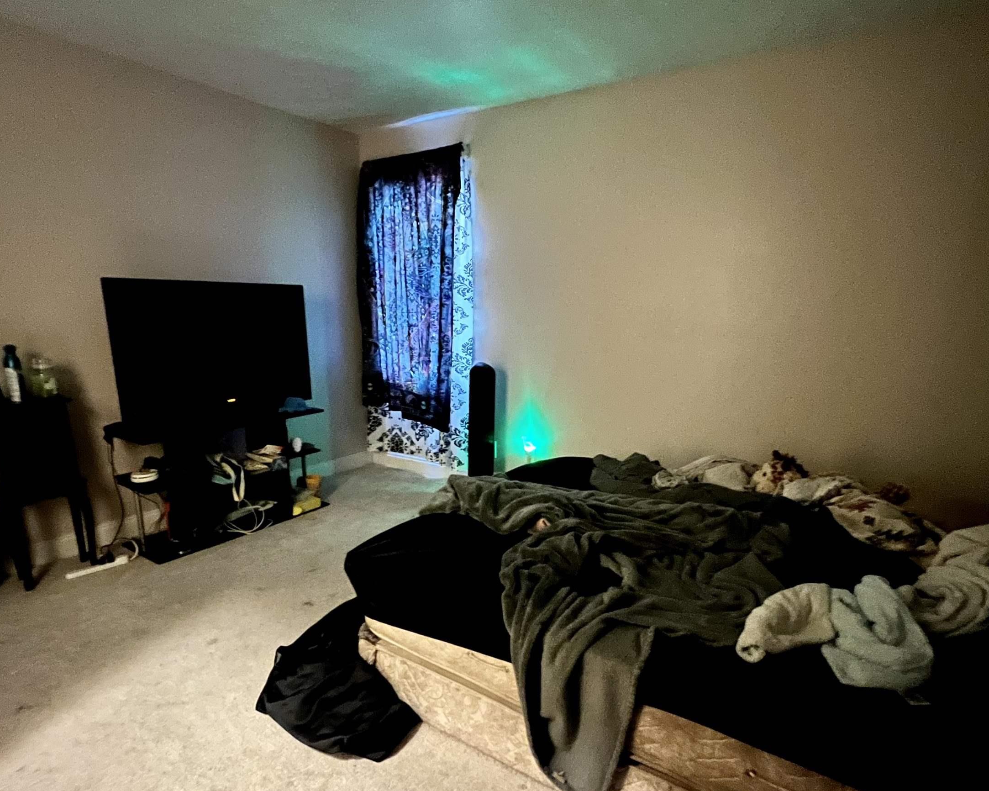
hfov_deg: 86.4
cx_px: 494
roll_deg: -1.0
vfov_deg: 73.5
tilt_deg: -14.7
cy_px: 446
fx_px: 527
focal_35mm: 18
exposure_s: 1/9
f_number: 1.8
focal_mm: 1.57
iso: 1000
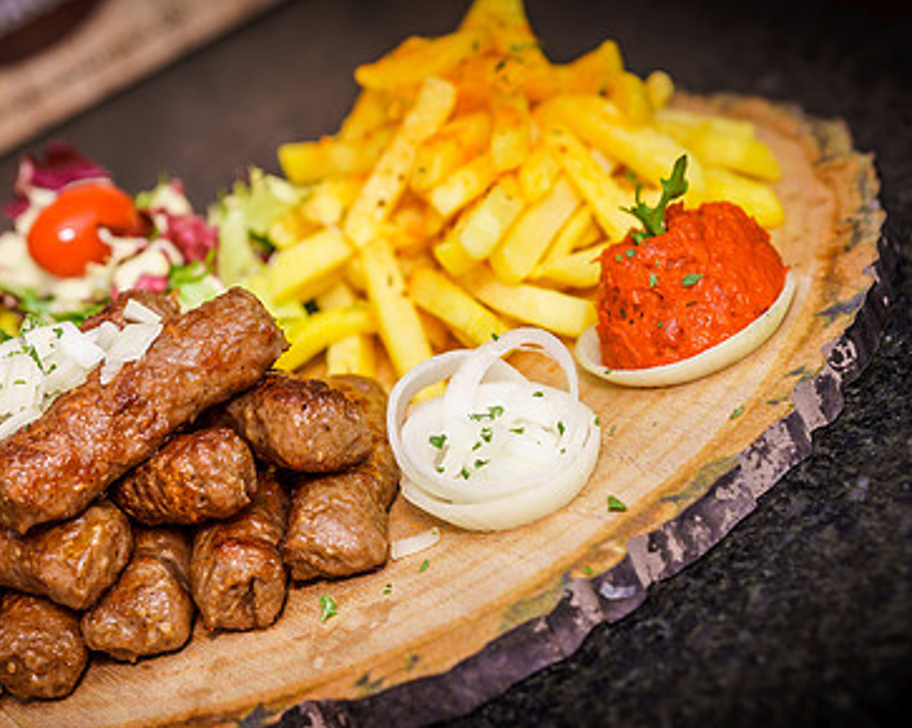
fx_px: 2833
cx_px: 357
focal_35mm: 105
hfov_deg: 18.3
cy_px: 415
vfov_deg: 14.7
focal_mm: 70
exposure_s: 1/250
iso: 100
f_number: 4
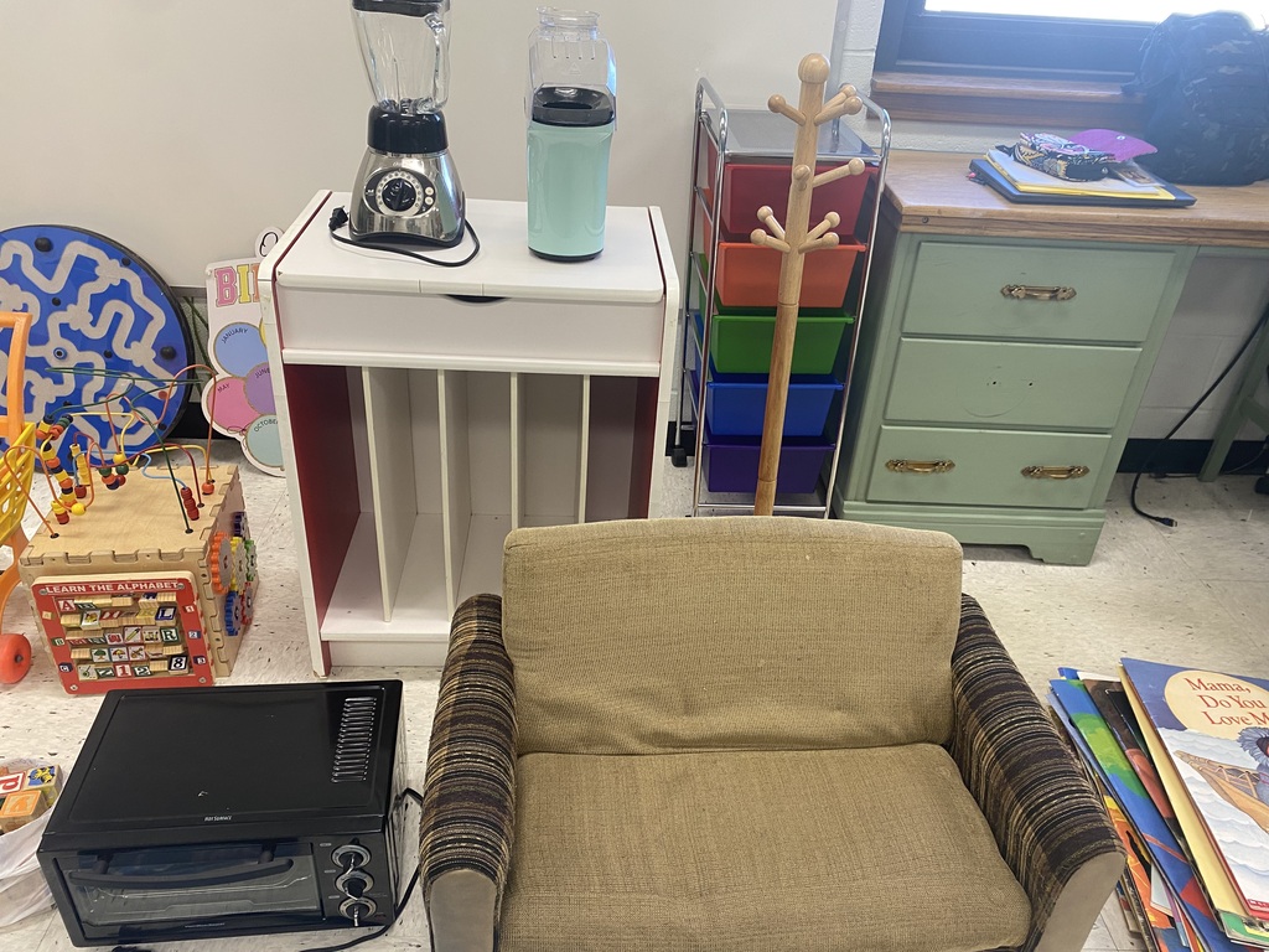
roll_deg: -4.4
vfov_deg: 53.1
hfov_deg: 67.3
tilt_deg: -32.3
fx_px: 953
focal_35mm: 26
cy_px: 476
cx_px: 634
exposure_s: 1/60
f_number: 1.8
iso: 100
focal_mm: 4.25
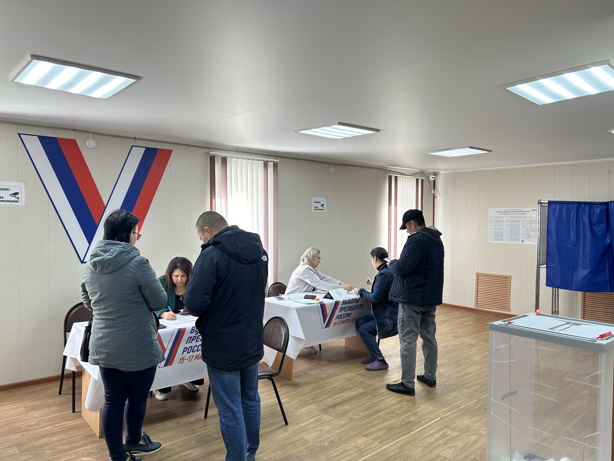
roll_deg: -1.0
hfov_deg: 67.3
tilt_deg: -3.3
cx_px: 307
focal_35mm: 26
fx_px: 461
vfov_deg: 53.1
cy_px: 230
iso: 50
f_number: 1.5
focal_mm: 5.7
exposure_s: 1/100
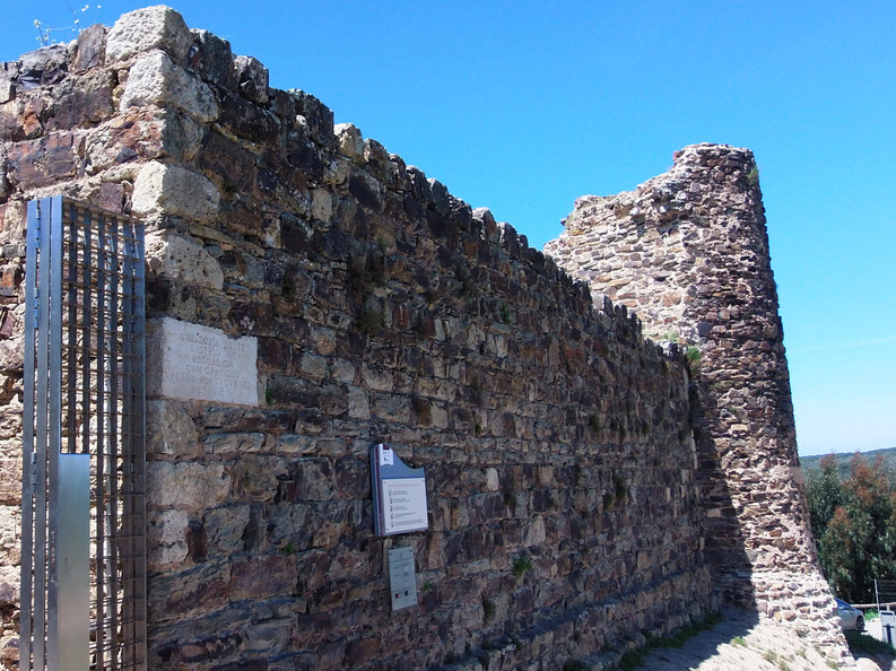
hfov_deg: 52.0
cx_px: 328
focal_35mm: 35
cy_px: 316
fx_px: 906
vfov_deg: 40.7
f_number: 3.2
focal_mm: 4.66
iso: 100
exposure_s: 1/800
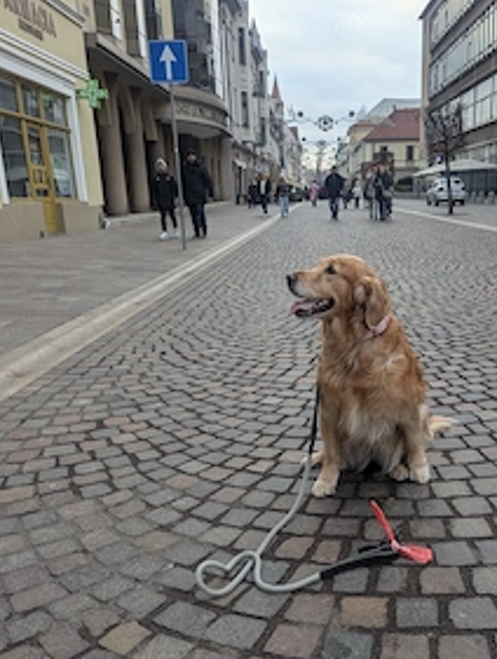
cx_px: 324
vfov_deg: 53.7
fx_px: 648
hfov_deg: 41.5
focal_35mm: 34
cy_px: 378
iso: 78
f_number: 1.85
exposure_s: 1/207
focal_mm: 6.81
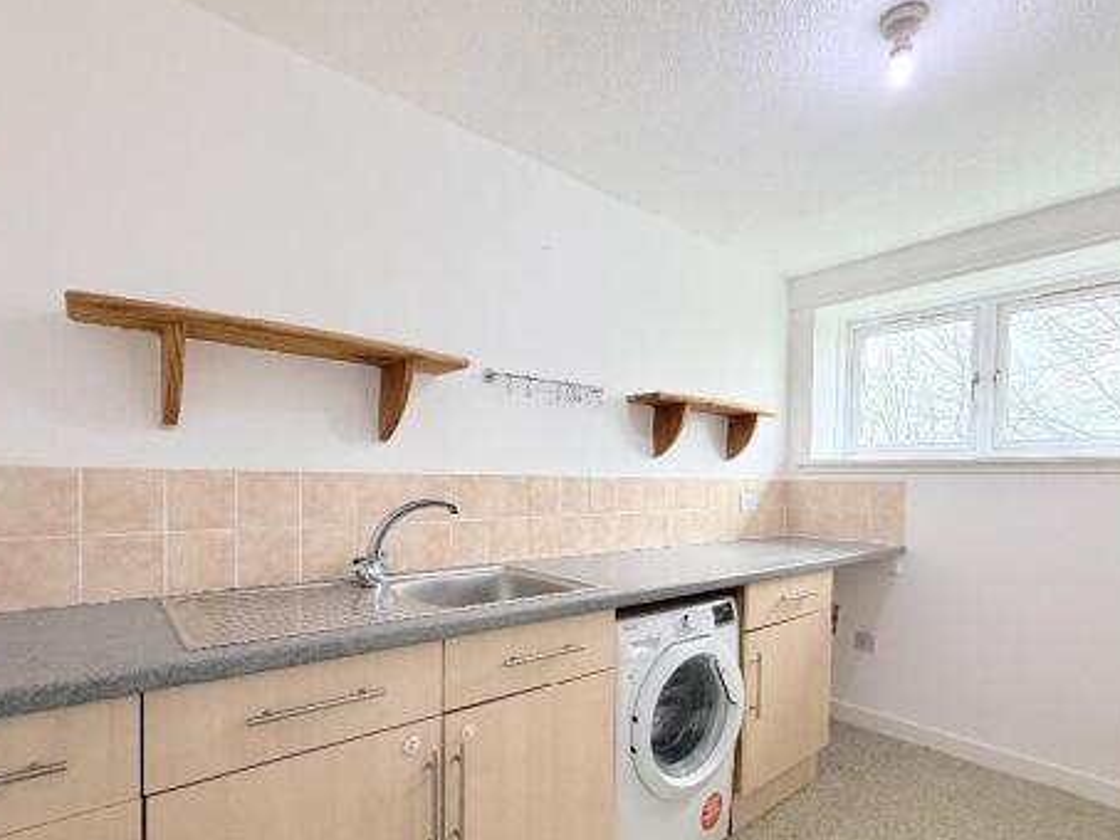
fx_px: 583
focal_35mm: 18
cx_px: 570
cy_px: 493
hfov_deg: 87.7
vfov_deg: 71.1
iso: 200
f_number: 2.2
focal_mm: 2.22
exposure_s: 1/50
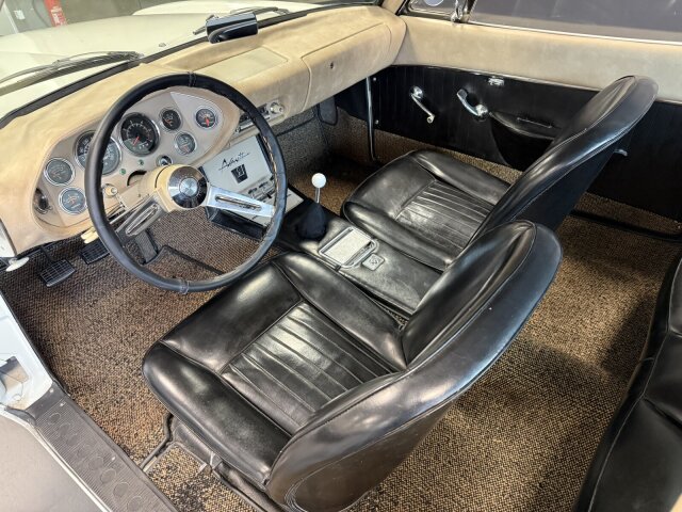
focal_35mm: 24
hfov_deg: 71.6
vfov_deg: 56.8
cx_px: 341
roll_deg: +5.4
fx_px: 473
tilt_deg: -38.4
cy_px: 256
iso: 800
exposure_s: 1/60
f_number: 1.78
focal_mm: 6.76
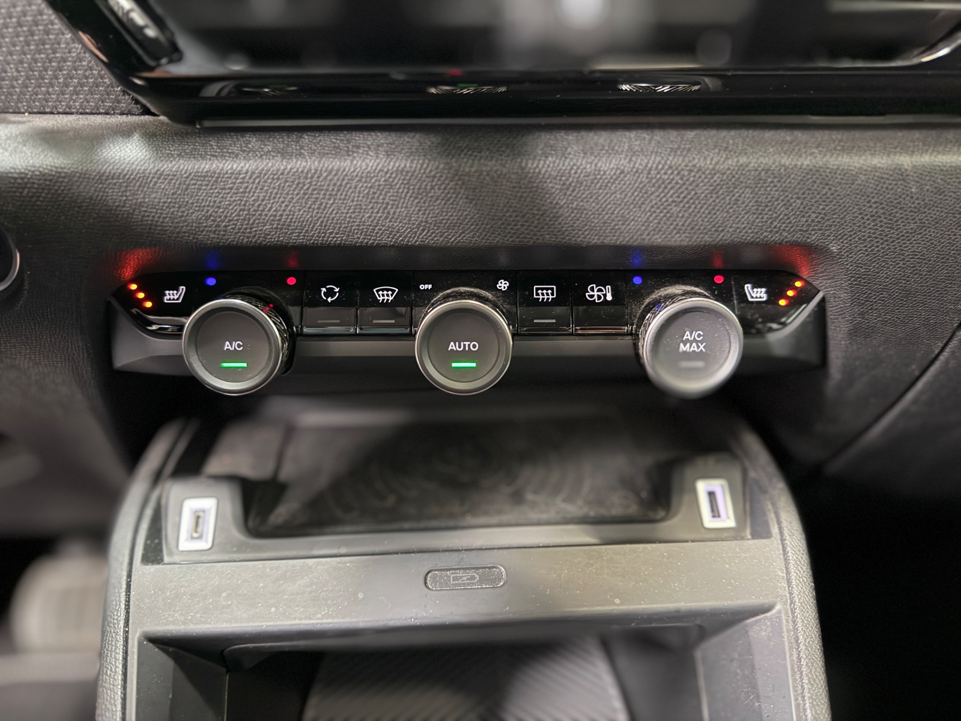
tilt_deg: -19.6
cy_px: 360
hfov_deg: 71.6
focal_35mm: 24
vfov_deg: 56.8
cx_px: 480
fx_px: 666
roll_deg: +0.8
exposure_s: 1/20
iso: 1600
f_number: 1.78
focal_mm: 6.76
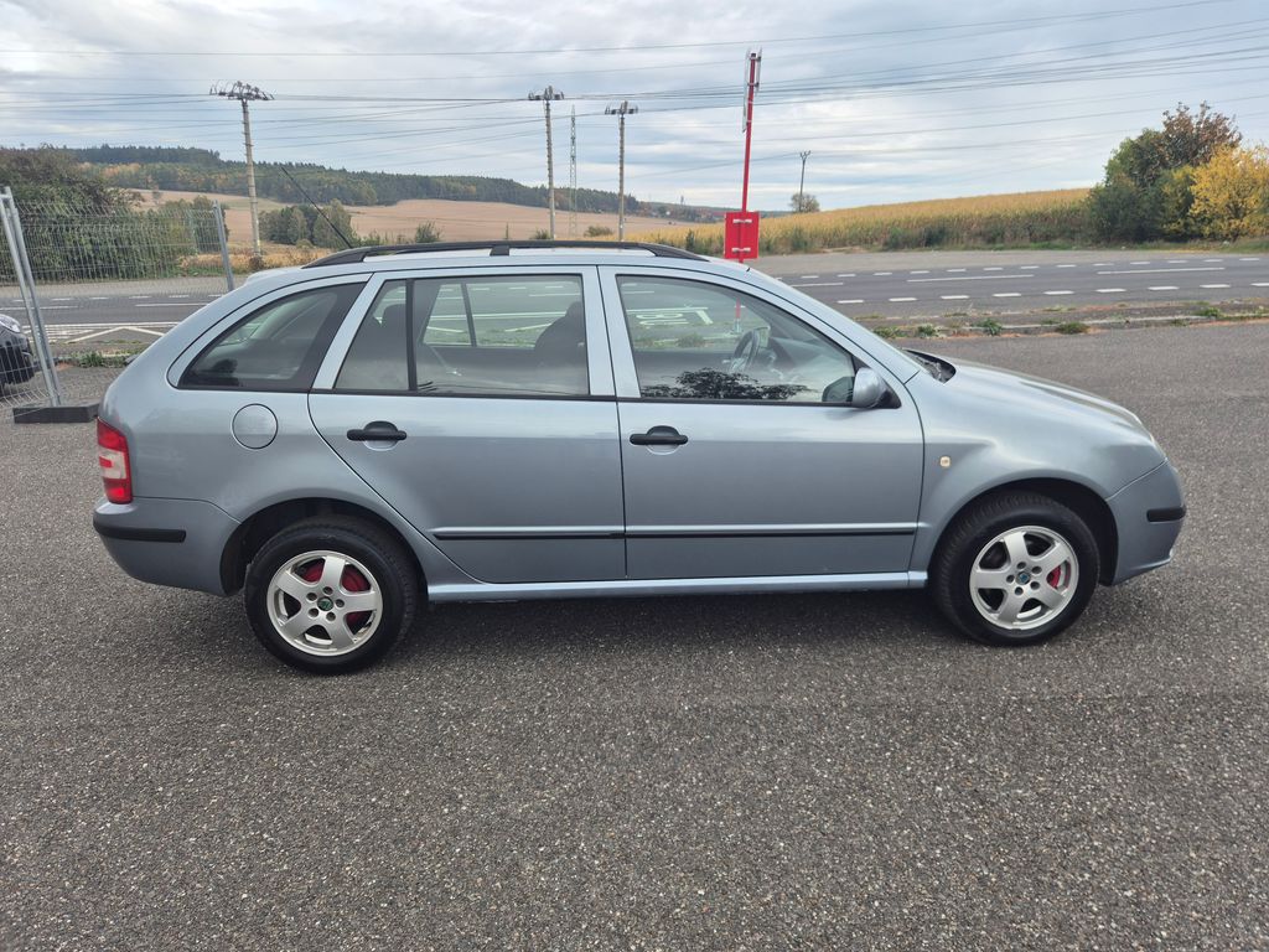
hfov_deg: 73.9
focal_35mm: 23
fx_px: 843
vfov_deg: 58.9
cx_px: 634
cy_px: 476
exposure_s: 1/590
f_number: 1.8
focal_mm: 5.4
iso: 25
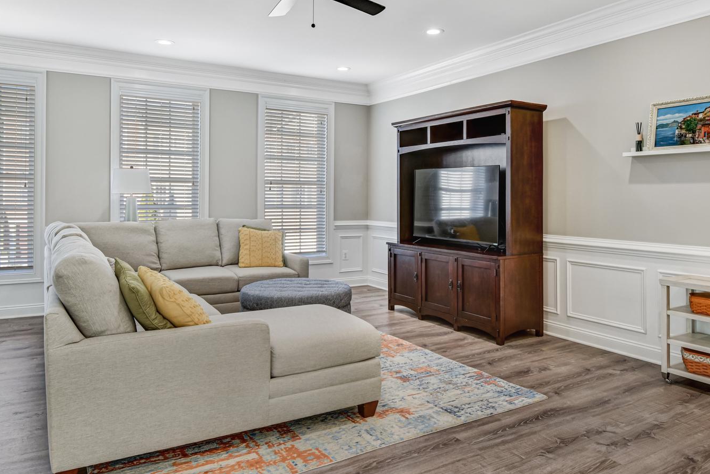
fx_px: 513
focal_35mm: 26
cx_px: 379
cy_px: 190
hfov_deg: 69.3
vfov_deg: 49.3
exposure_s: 1/30
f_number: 8
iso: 400
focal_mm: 17
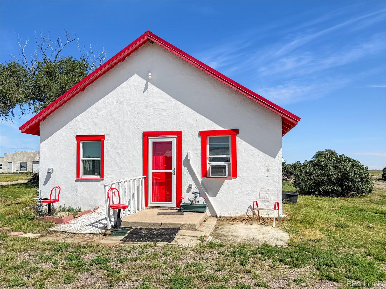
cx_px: 193
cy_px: 144
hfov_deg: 71.6
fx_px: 268
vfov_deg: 56.8
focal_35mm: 24
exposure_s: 1/10000
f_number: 1.8
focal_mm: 6.76
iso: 80
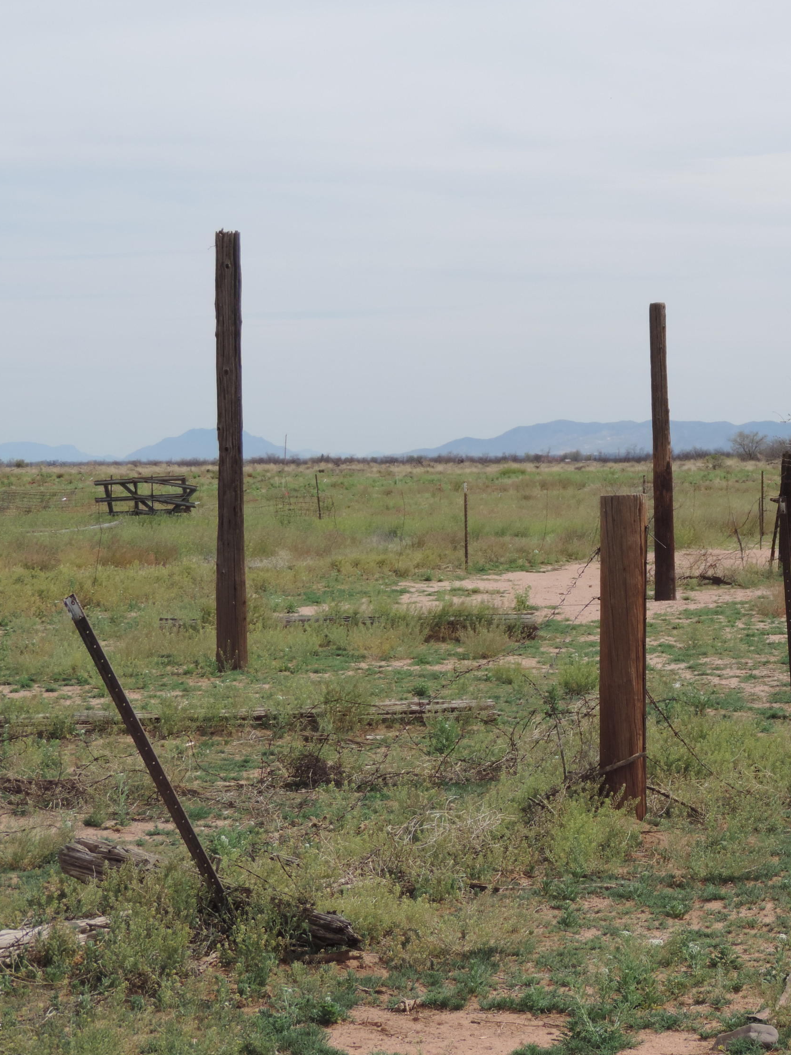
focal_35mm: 101
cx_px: 667
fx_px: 3077
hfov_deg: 14.5
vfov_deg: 19.4
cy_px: 527
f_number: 3.9
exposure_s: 1/800
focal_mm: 13.3
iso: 80
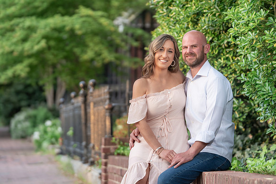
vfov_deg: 9.5
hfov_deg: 14.2
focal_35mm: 144
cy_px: 92
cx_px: 138
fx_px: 1104
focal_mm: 144
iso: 640
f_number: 4
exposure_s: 1/200
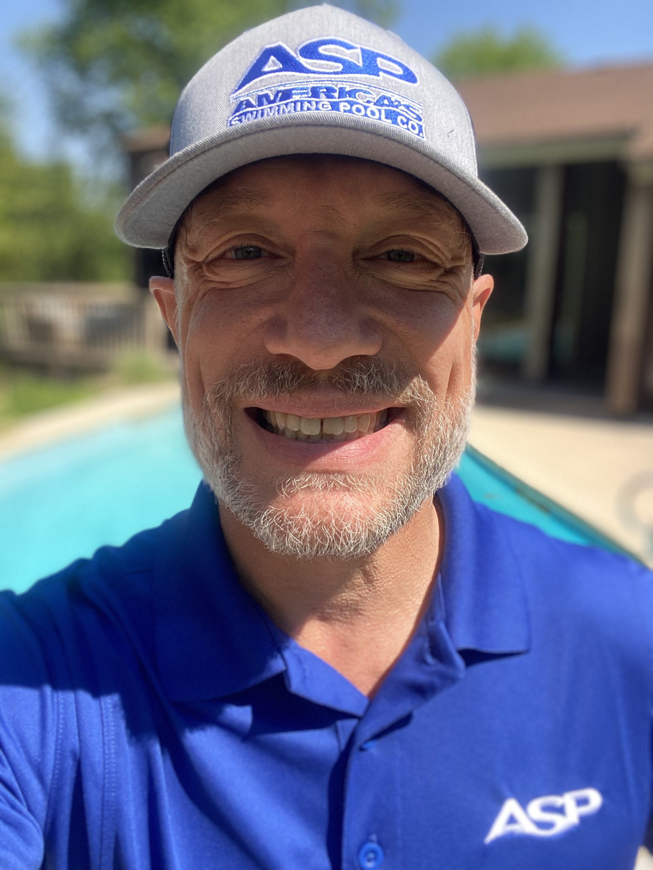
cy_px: 435
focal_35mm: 30
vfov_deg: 60.0
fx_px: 755
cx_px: 326
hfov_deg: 46.8
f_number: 2.2
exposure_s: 1/269
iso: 25
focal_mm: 2.71
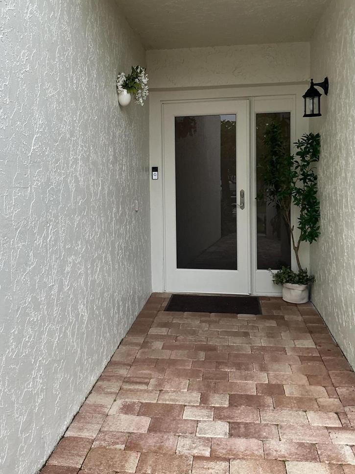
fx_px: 492
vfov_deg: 51.1
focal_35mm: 36
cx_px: 158
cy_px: 196
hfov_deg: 39.6
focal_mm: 3
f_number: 1.8
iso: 40
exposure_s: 1/120
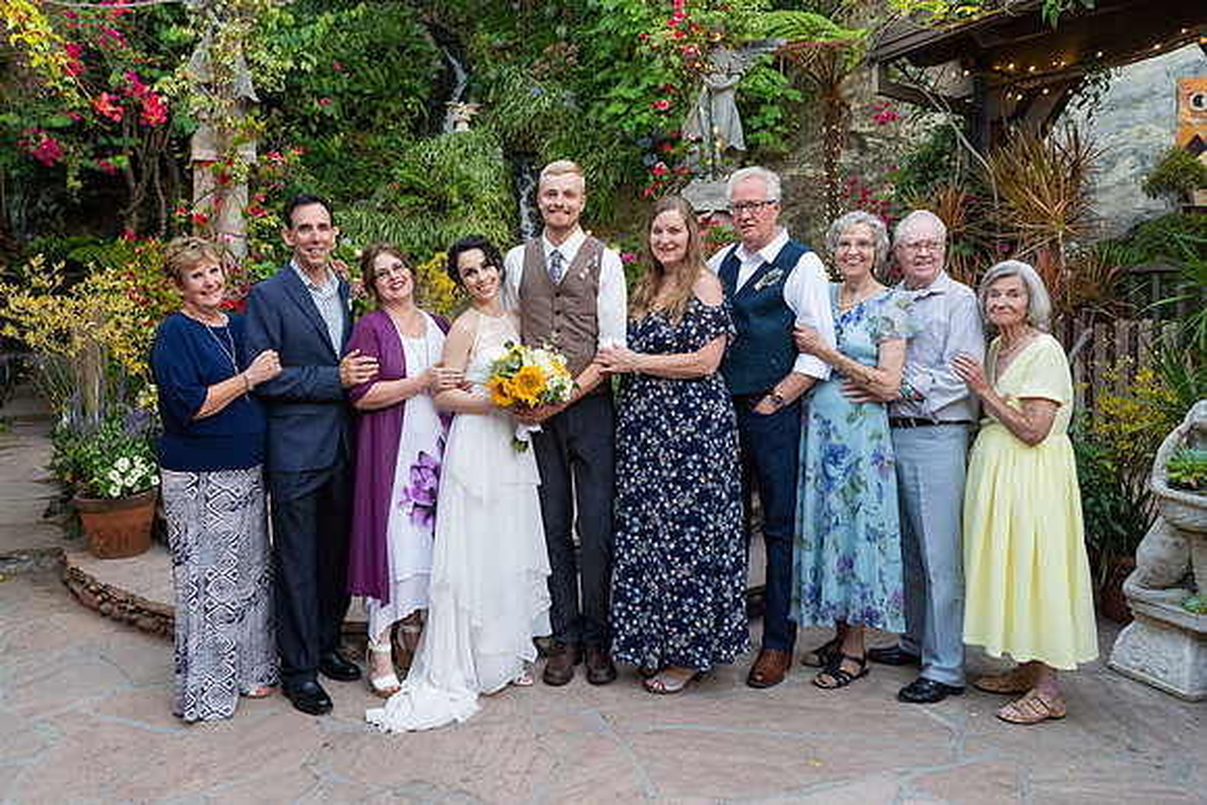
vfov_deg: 43.5
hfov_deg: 61.7
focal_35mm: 30
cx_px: 558
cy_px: 372
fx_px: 1009
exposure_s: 1/320
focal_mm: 28
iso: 500
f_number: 3.2
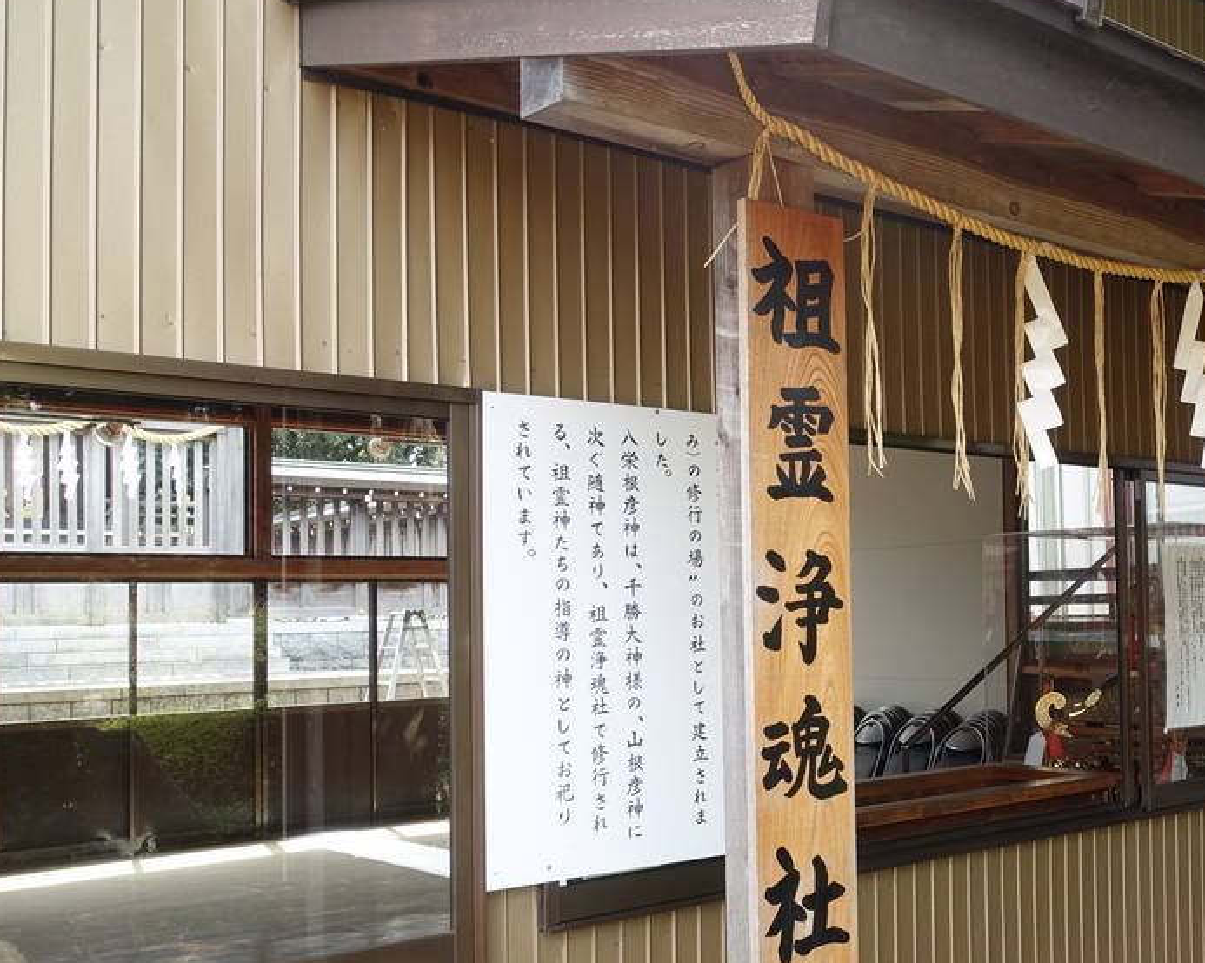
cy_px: 561
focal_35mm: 39
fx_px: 1390
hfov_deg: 44.0
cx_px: 1009
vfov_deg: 38.1
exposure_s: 1/100
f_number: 4
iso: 125
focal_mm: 8.85
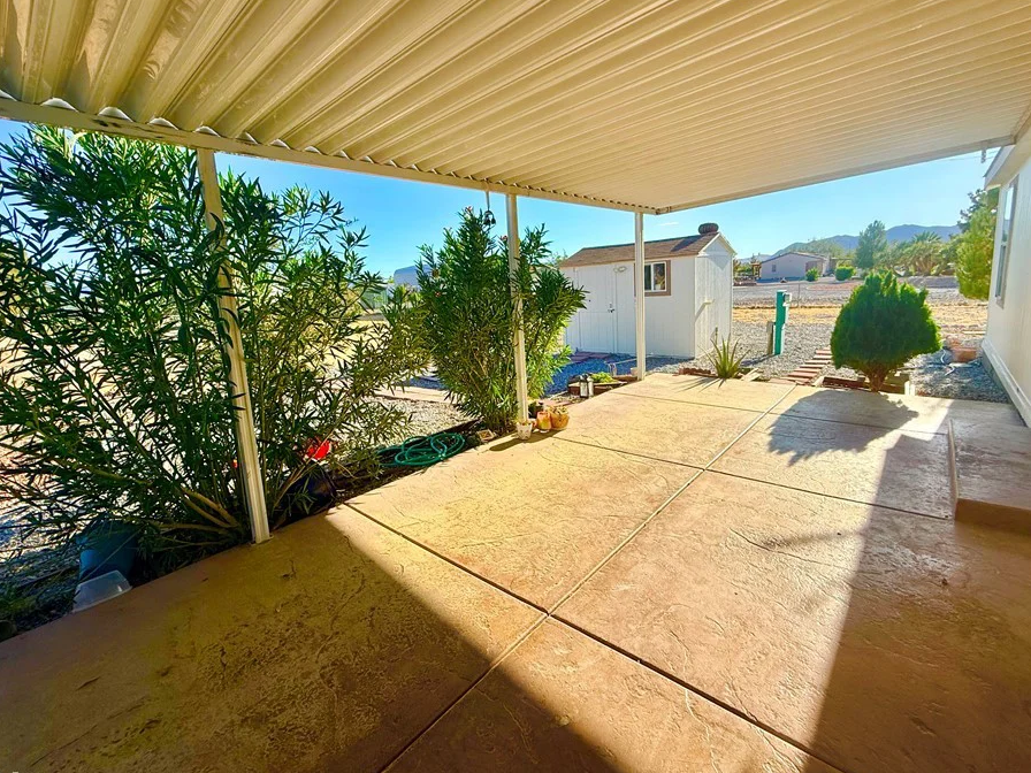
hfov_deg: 94.4
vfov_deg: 78.0
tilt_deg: -7.7
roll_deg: +3.0
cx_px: 486
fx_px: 477
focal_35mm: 16
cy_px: 359
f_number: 2.2
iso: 50
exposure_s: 1/1534
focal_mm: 2.22
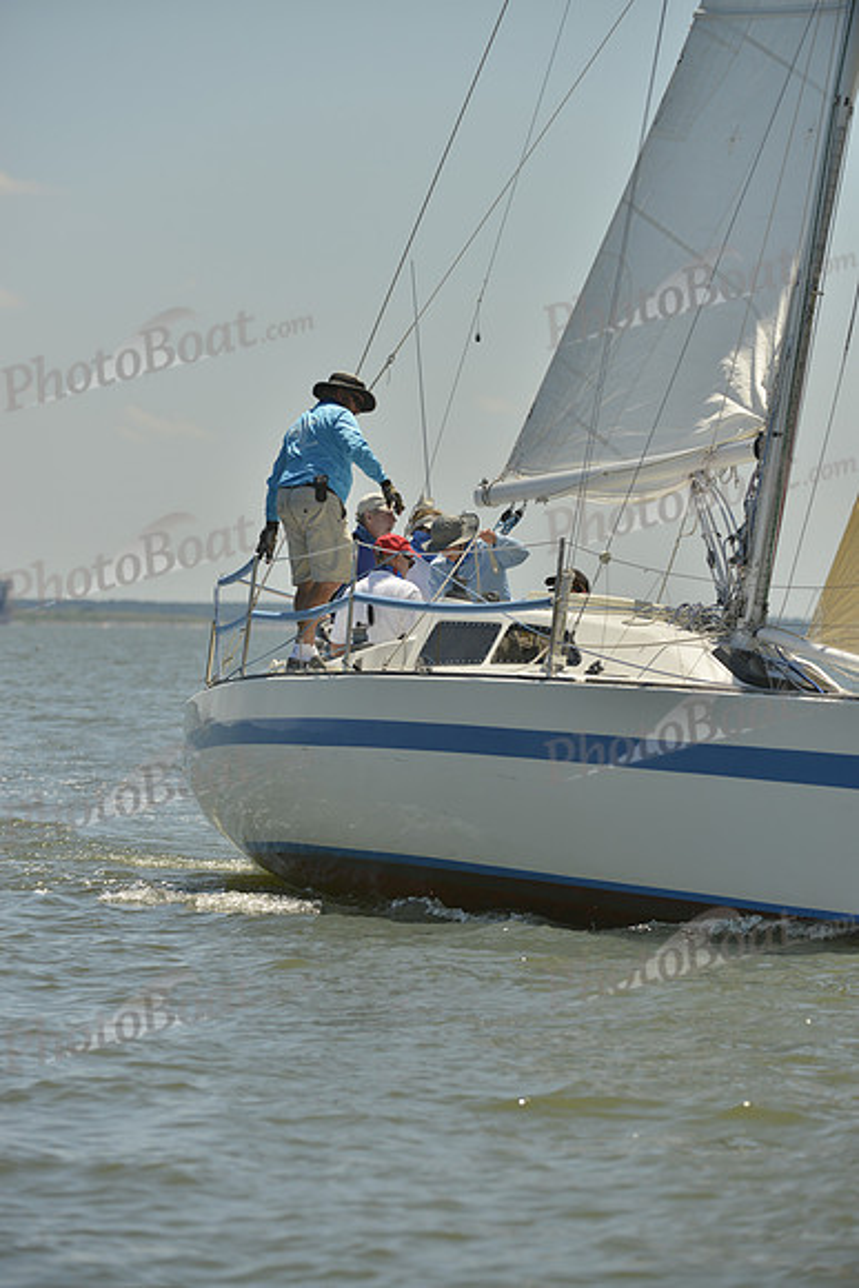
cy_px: 644
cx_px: 430
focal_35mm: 200
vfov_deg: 10.3
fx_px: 7154
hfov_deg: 6.9
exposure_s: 1/1600
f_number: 5.6
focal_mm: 200
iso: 200
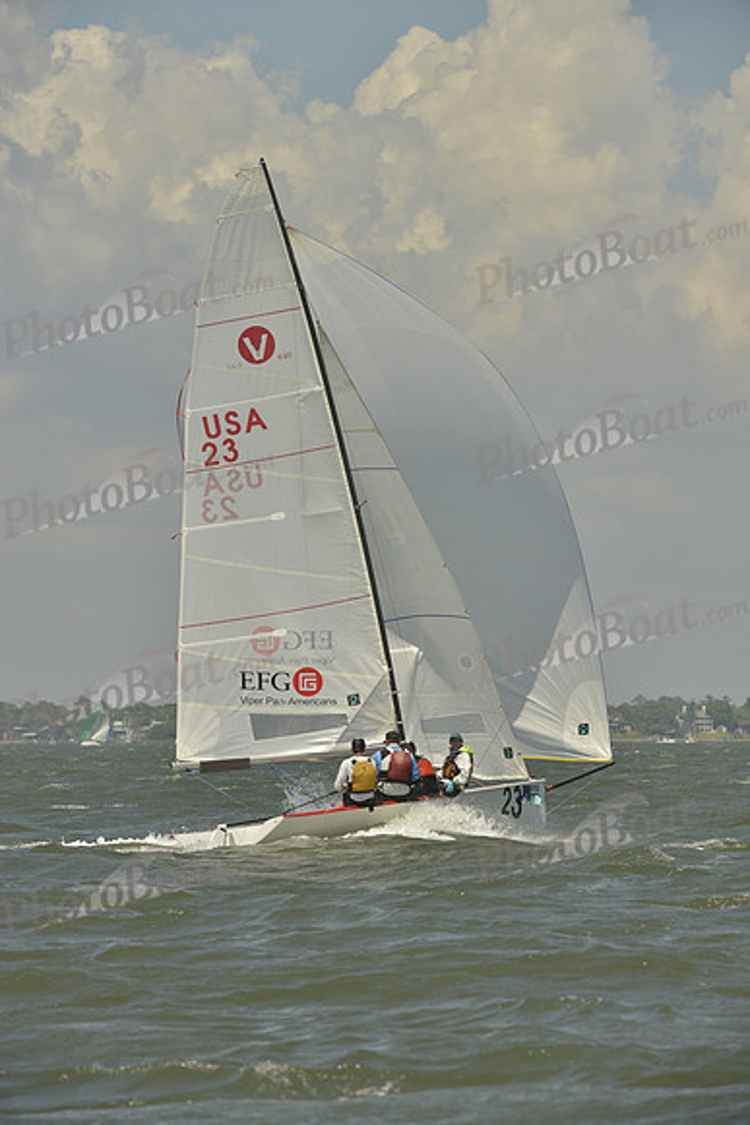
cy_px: 562
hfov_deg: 6.9
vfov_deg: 10.3
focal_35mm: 200
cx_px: 375
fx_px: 6246
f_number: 9
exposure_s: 1/1250
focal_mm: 200
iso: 280
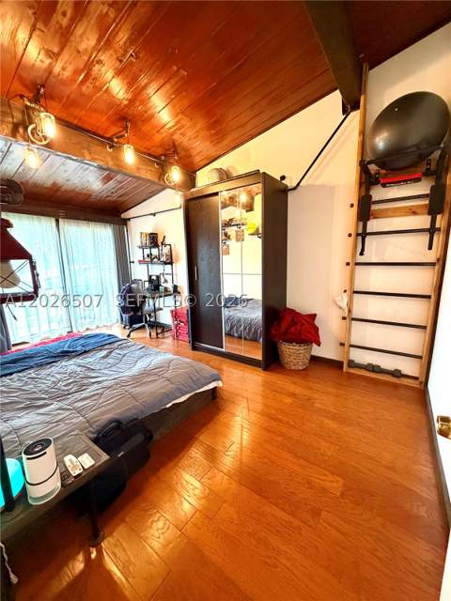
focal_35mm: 14
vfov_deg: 102.1
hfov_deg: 85.7
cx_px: 226
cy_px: 300
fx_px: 243
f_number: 2.2
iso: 640
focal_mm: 2.22
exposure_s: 1/60
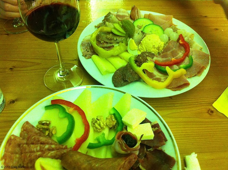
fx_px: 230
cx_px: 114
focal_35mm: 35
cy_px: 85
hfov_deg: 52.7
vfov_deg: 40.6
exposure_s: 1/15
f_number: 2.8
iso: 400
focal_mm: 3.85
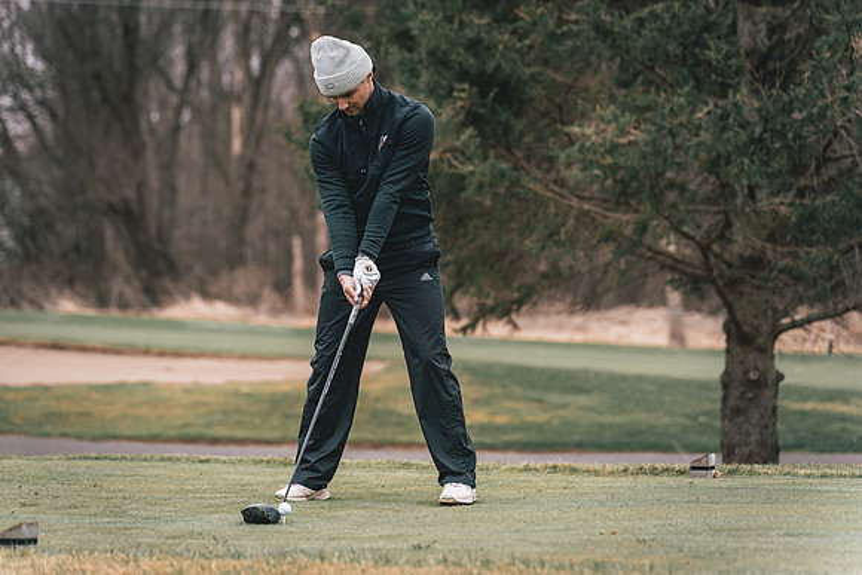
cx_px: 394
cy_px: 269
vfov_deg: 11.8
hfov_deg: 17.7
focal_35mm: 116
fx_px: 2771
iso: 640
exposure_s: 1/3200
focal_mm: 106
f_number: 2.8
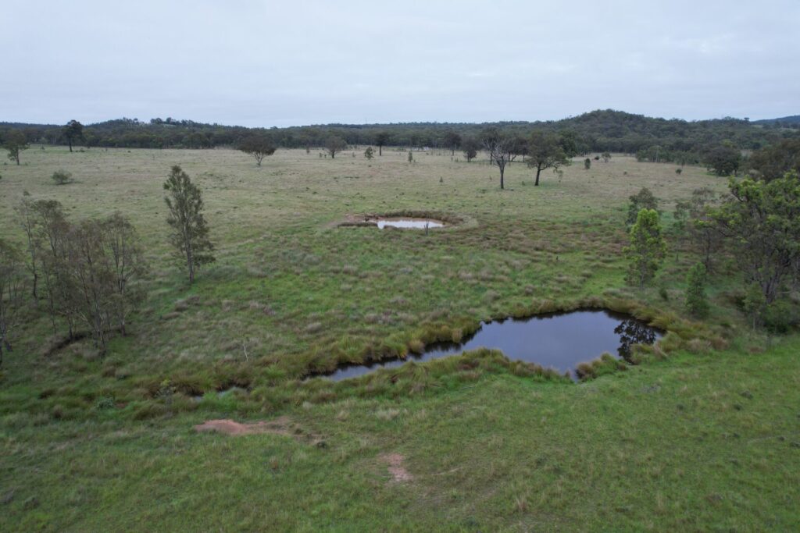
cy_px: 266
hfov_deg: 78.6
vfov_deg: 57.2
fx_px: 489
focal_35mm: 22
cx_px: 400
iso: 200
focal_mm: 8.38
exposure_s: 1/725
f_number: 2.8
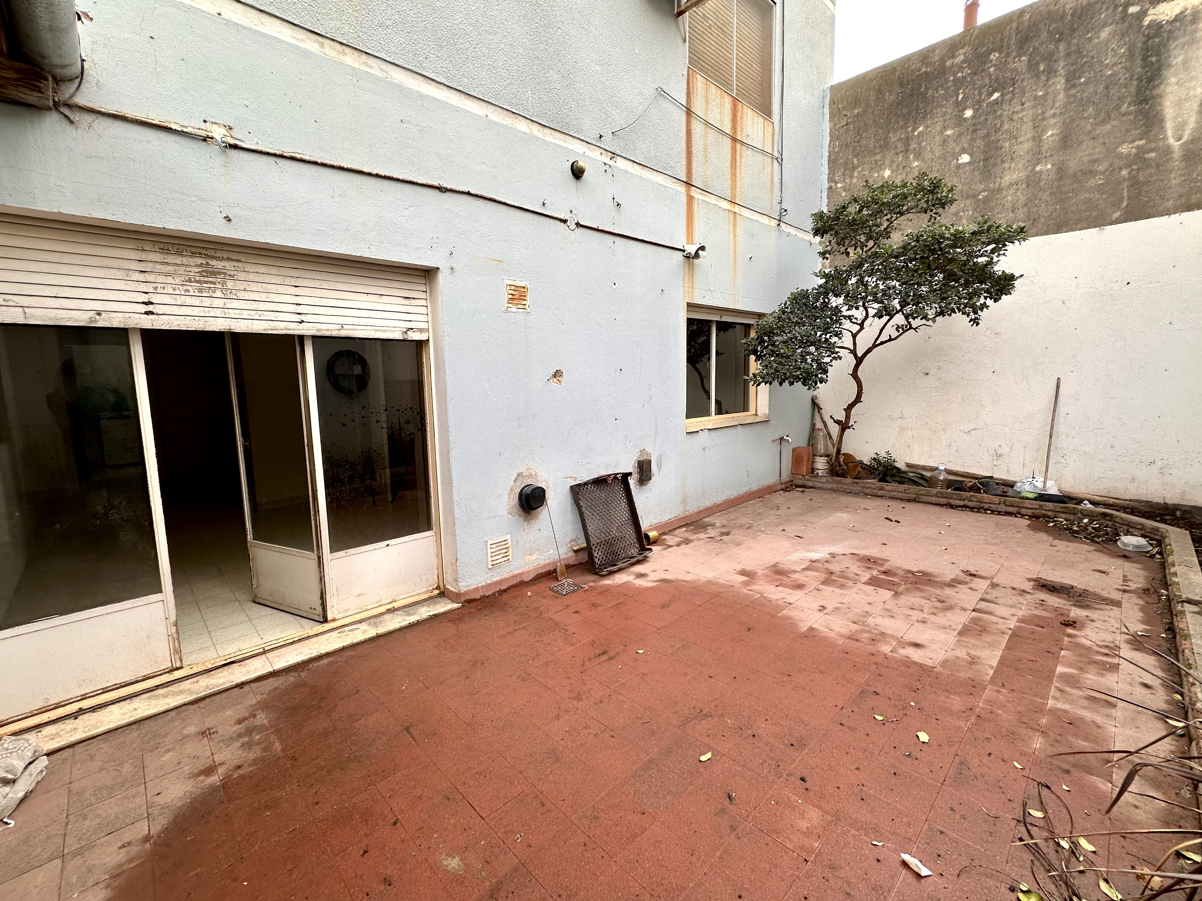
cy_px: 440
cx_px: 587
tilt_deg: -6.1
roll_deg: +1.3
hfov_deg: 98.2
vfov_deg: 81.7
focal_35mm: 15
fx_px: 521
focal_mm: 2.22
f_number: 2.2
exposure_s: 1/324
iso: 40
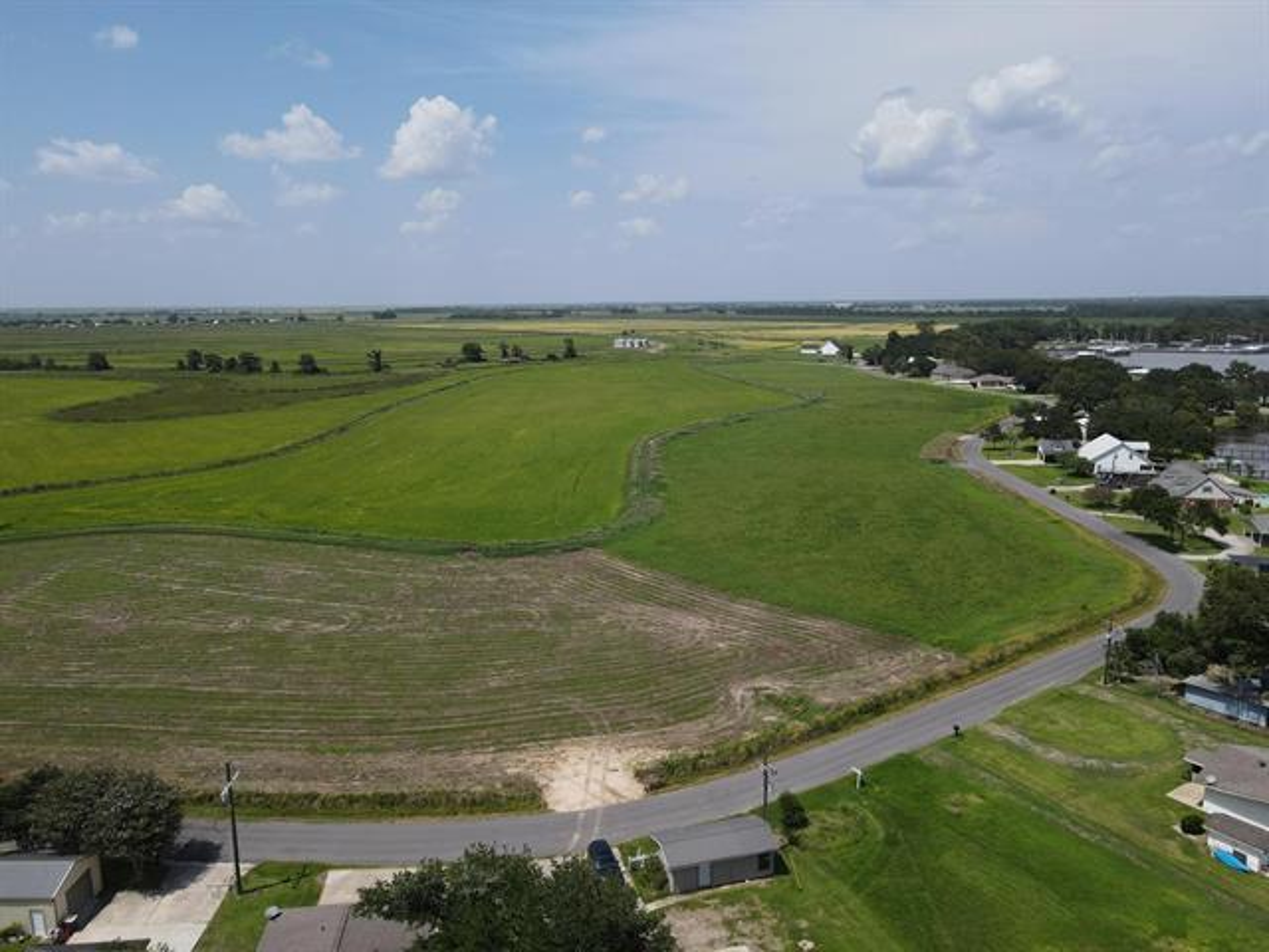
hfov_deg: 71.6
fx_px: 880
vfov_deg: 56.8
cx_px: 634
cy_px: 476
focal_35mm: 24
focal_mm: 4.5
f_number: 2.8
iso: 100
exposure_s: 1/1000
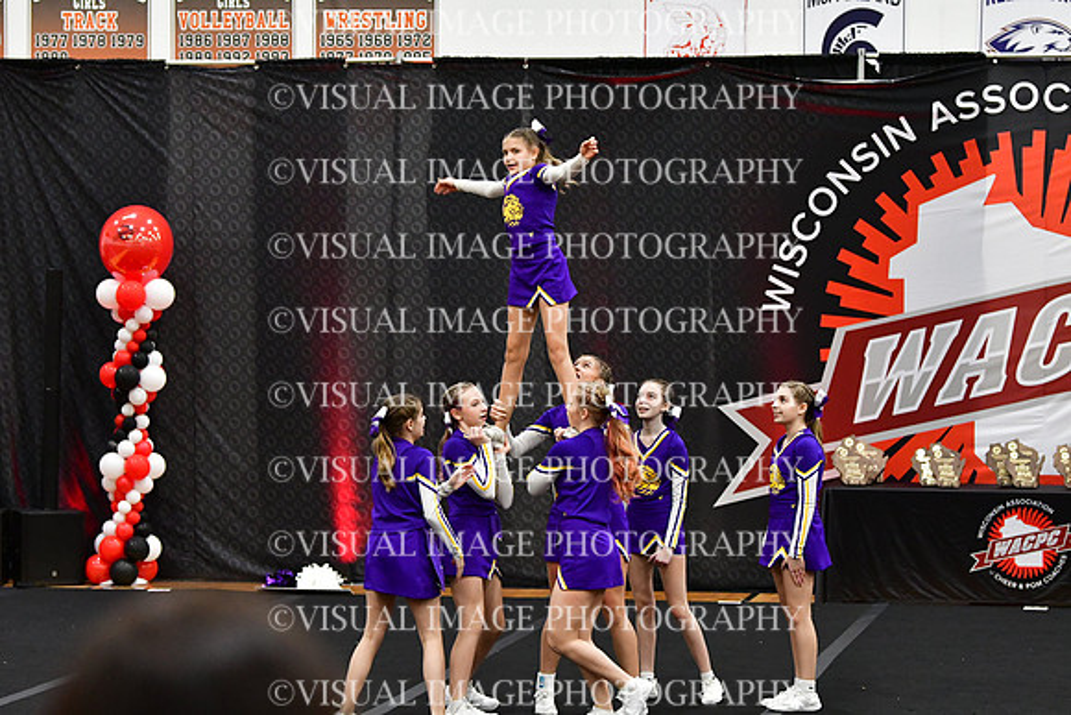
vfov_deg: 10.2
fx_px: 4017
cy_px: 358
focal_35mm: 135
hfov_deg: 15.2
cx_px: 536
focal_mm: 90
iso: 5000
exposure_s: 1/500
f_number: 3.5
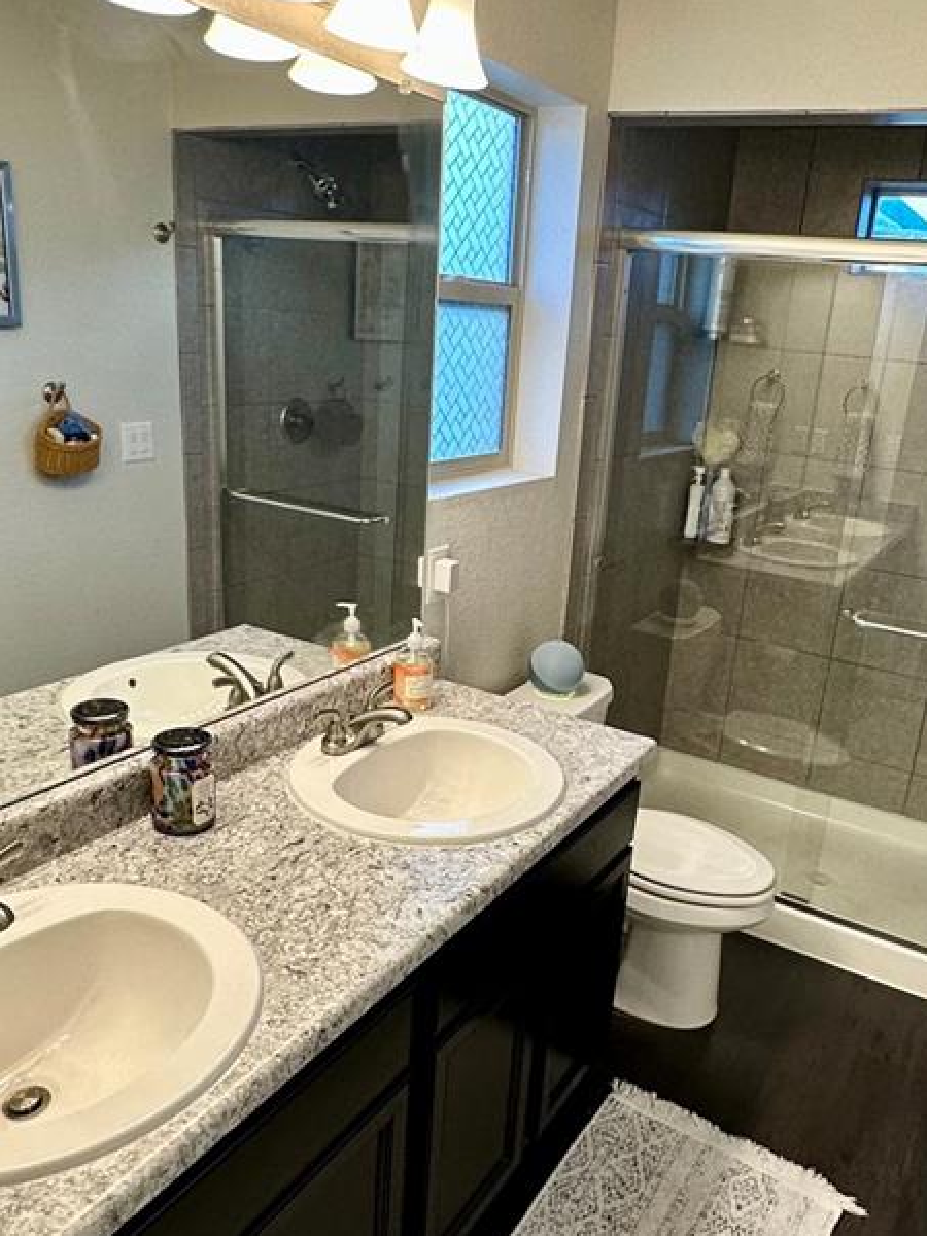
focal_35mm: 28
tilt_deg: -17.0
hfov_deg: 49.6
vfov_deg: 63.4
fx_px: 1000
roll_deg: -4.9
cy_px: 637
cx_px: 529
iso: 160
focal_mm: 2.22
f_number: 2.2
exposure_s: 1/120
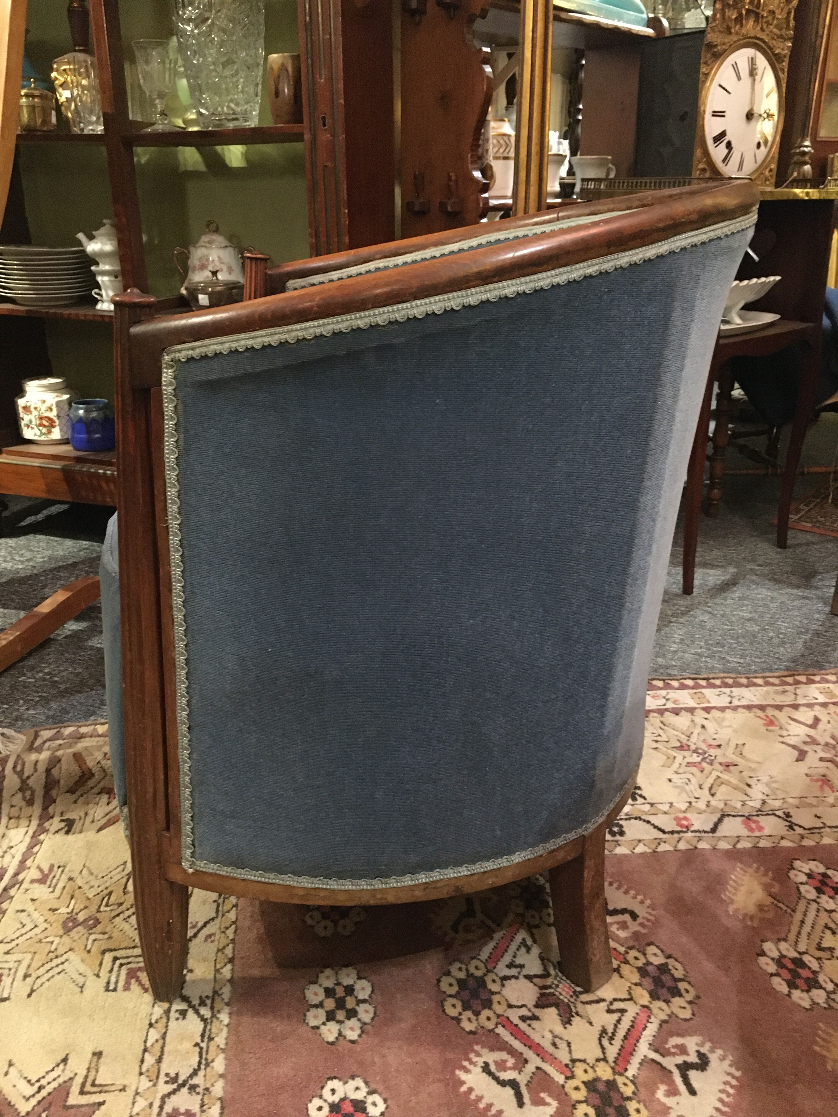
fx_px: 936
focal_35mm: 29
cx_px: 419
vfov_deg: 61.7
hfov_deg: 48.2
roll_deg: -1.4
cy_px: 558
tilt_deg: -19.9
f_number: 2.2
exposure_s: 1/17
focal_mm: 4.15
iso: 500
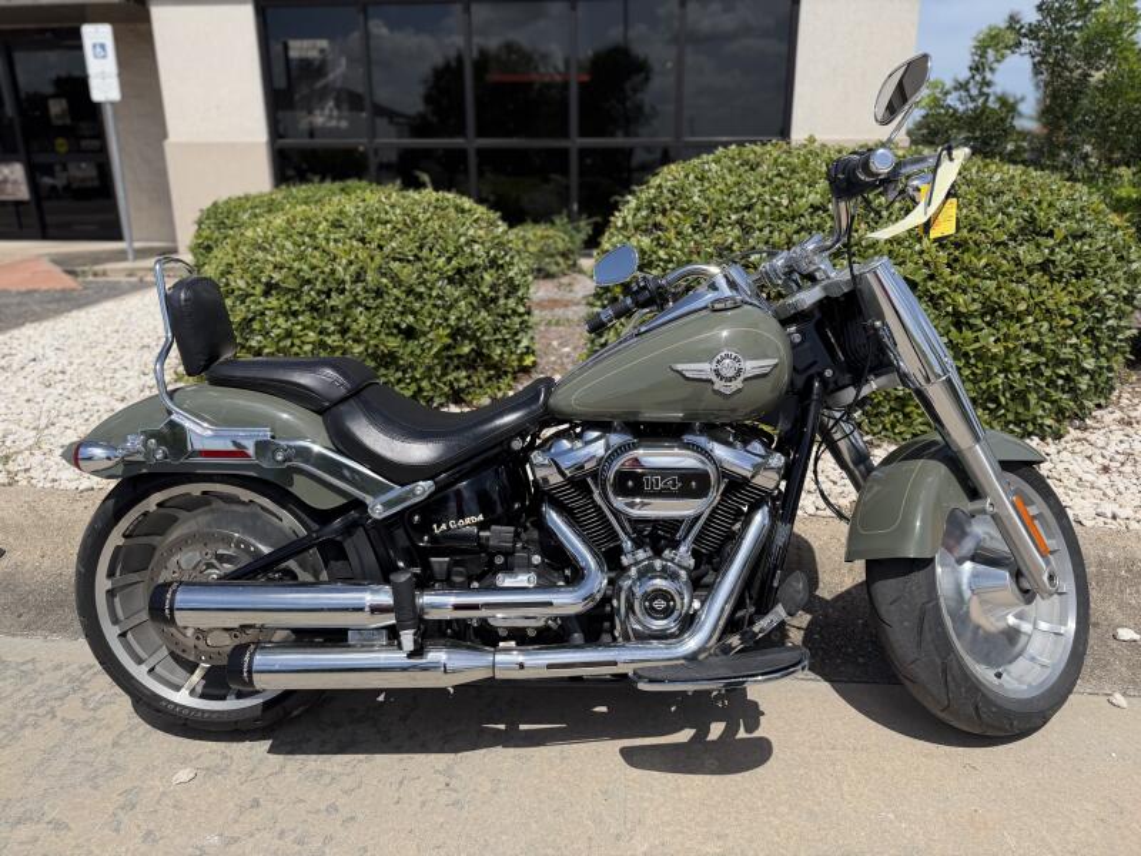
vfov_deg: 56.8
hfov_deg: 71.6
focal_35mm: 24
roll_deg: +0.5
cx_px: 570
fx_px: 791
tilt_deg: -18.2
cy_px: 428
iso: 80
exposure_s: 1/4975
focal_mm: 6.76
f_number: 1.78
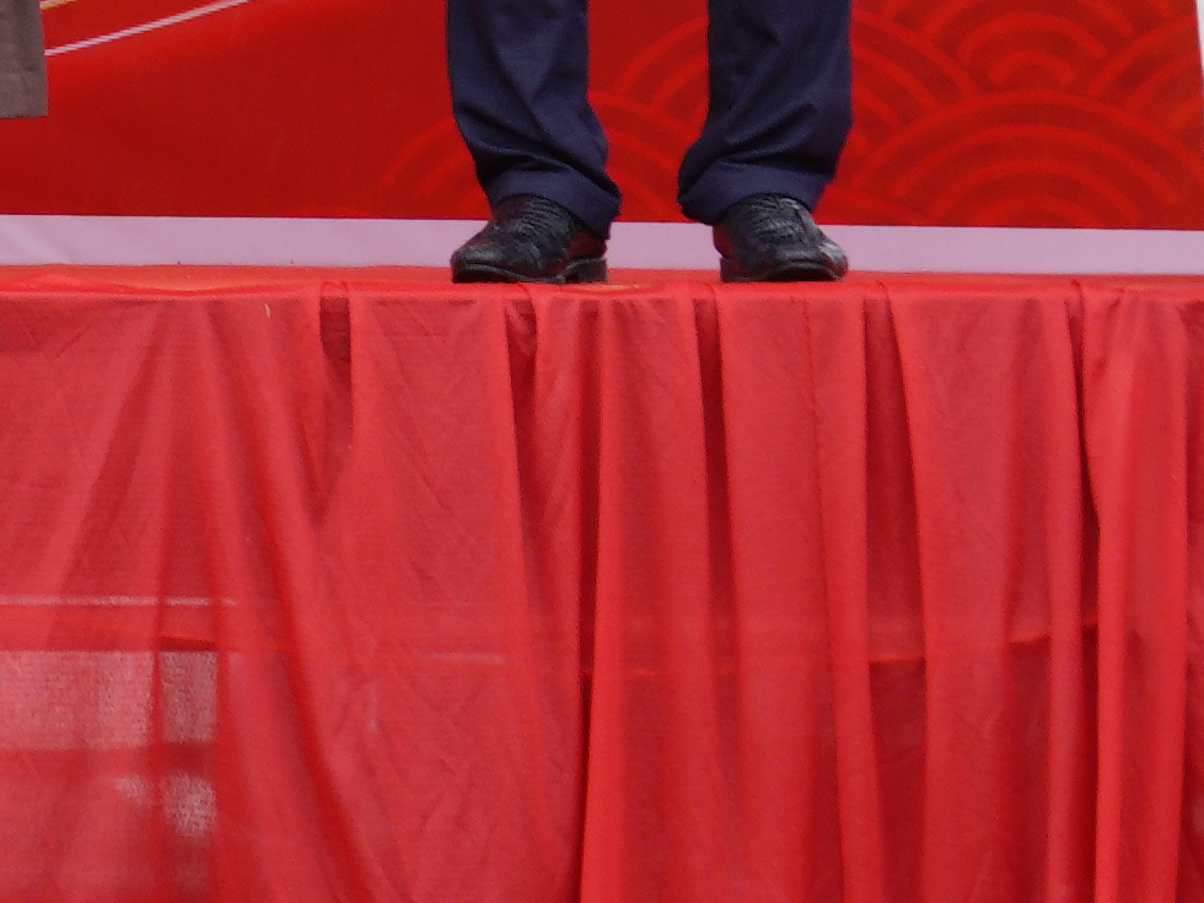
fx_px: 9217
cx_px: -1547
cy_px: -1125
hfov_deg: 7.1
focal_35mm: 265
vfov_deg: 5.4
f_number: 8
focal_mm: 45
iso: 250
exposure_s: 1/160
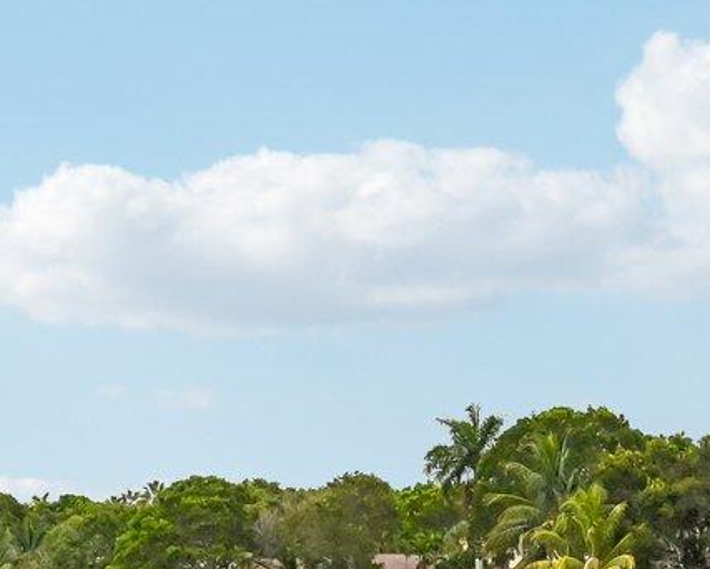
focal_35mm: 135
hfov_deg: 14.2
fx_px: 2838
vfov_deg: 11.2
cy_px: 686
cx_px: 185
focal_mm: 30
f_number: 8
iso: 4000
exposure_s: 1/2500
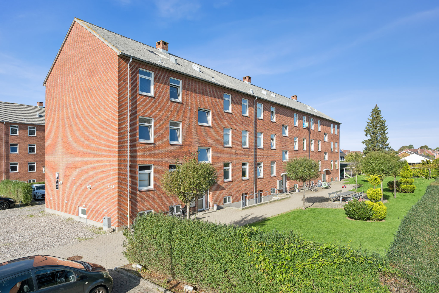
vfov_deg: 57.2
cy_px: 146
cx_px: 220
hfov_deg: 78.6
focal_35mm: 22
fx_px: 268
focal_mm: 22
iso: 800
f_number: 7.1
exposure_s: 1/1600
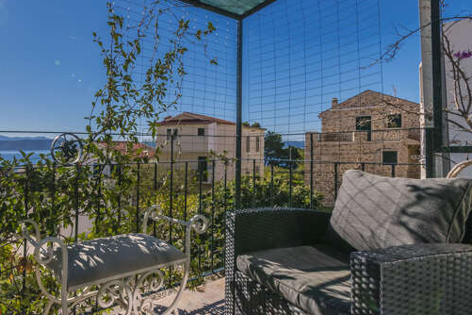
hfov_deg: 73.4
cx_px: 152
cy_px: 134
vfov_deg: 54.9
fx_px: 302
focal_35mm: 23
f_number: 13
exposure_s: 1/320
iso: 160
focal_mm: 10
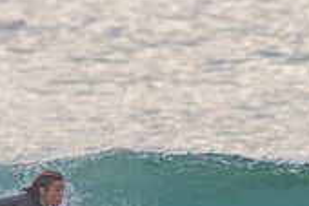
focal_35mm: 2098
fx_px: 17990
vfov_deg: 0.7
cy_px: 244
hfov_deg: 1.0
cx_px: 146
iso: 450
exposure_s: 1/1250
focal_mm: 500
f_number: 5.6
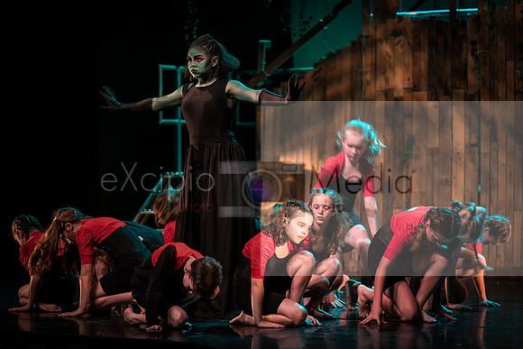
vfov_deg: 12.3
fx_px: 1624
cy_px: 173
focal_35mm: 112
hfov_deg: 18.3
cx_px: 271
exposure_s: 1/60
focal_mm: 108
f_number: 2.8
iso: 2500
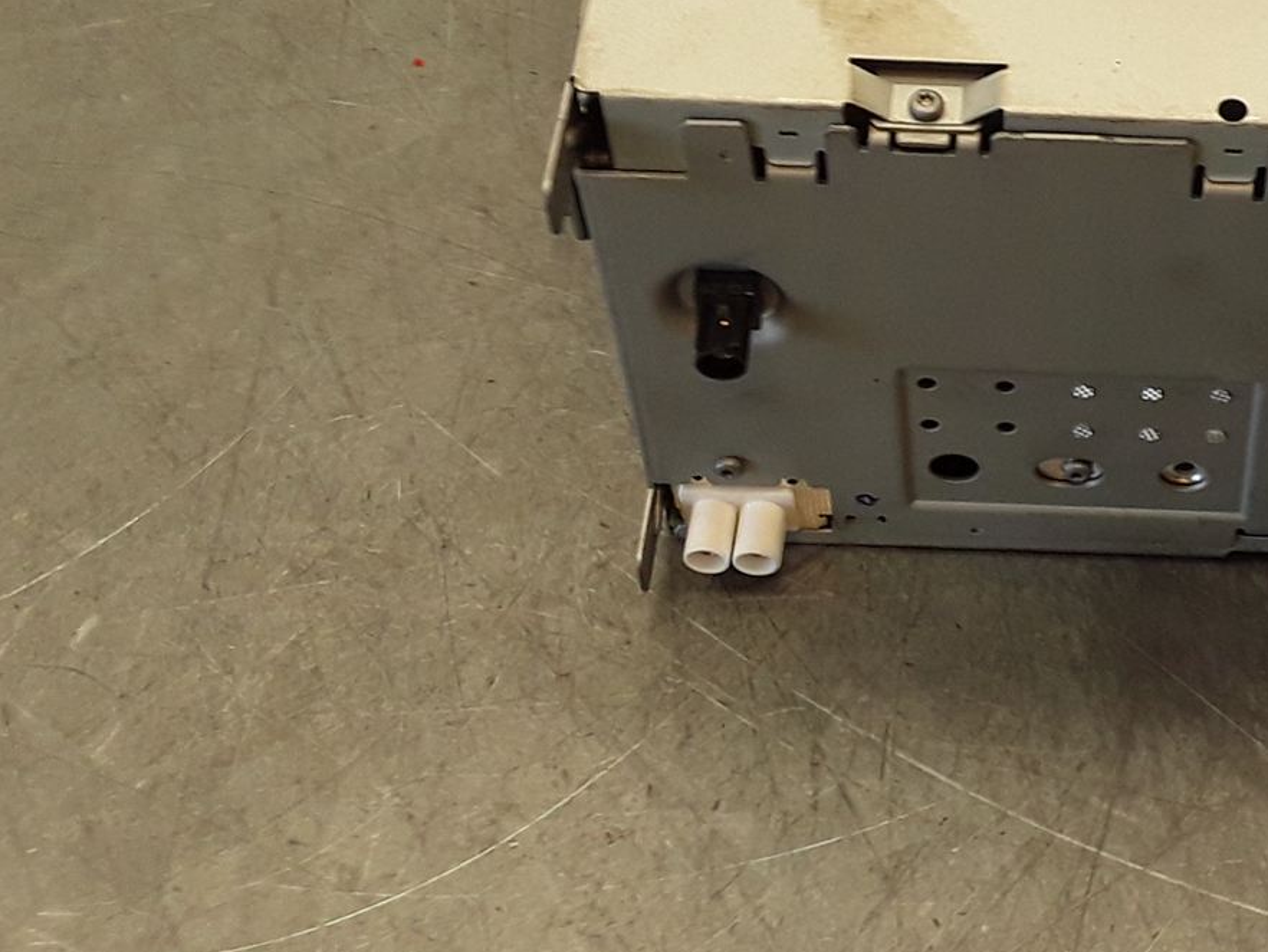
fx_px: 2382
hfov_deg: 28.8
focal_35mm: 65
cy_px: 272
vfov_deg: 22.4
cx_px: 1116
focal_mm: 2.91
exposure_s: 1/115
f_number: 1.9
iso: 40
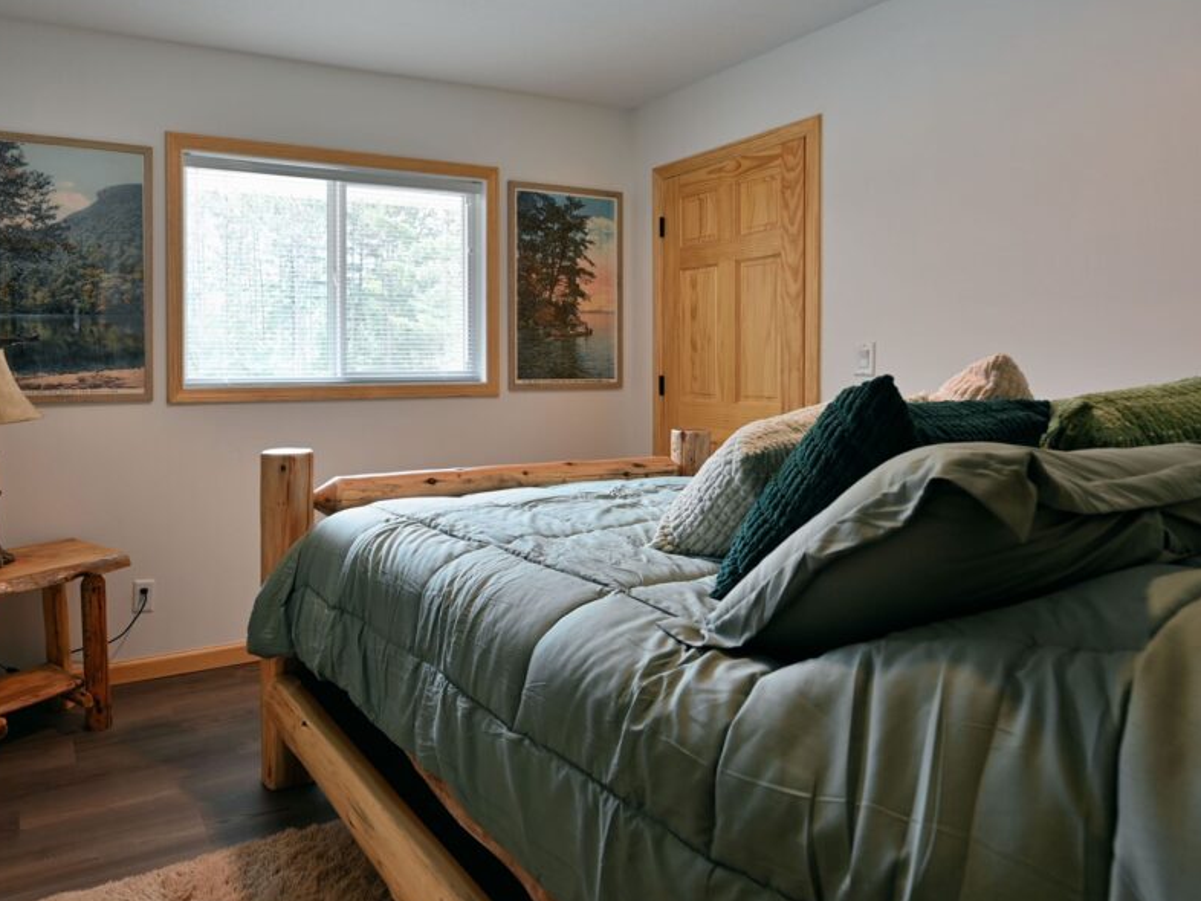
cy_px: 376
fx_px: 789
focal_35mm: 23
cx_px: 387
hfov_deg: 72.0
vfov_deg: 59.1
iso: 100
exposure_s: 1/25
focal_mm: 15.5
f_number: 5.6
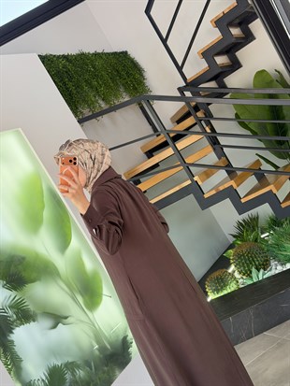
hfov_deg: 30.3
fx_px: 536
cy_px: 193
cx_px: 145
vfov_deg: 39.6
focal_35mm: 48
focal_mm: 6.76
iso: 64
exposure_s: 1/144
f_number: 1.78
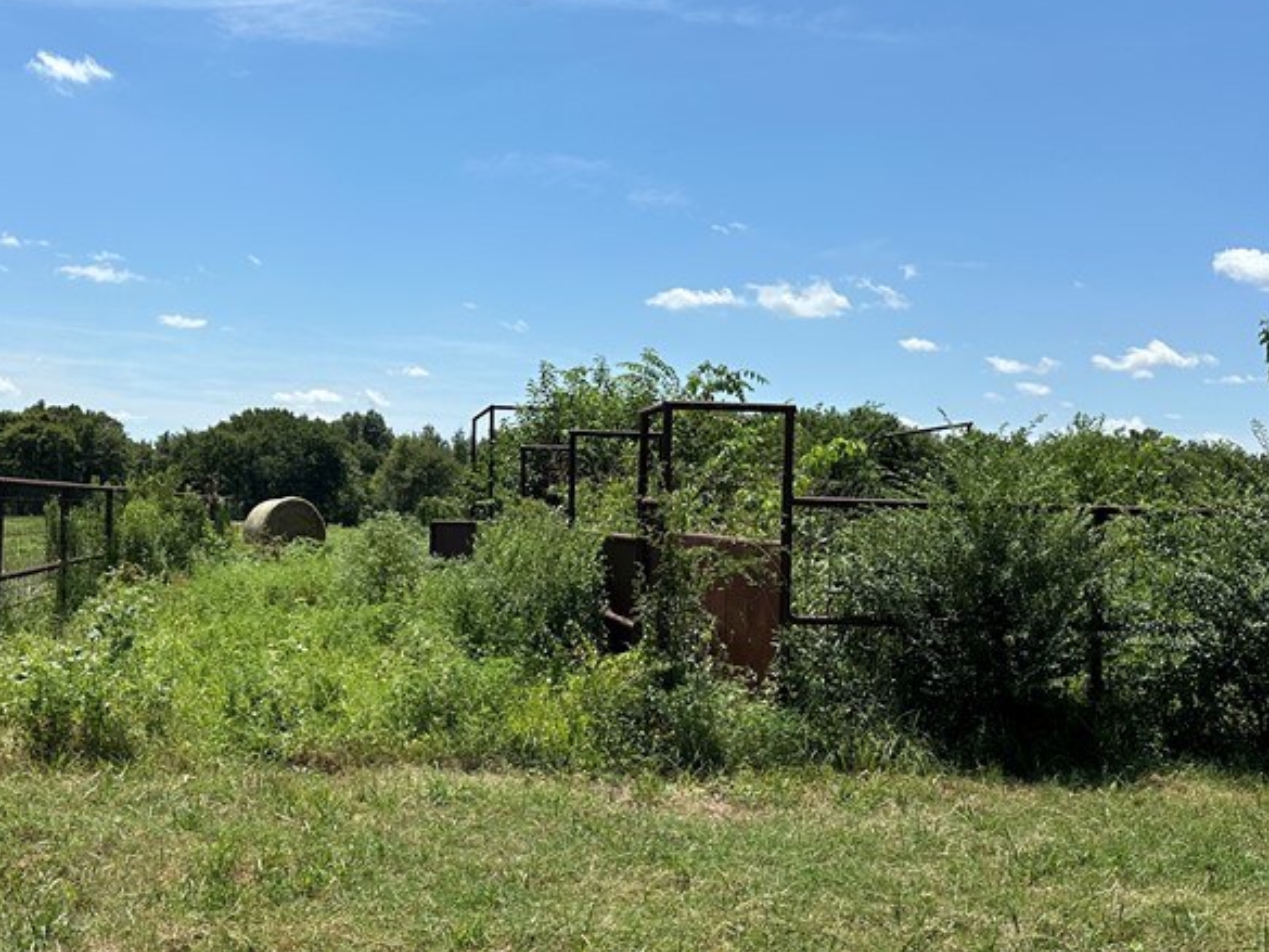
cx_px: 512
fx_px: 1540
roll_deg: -1.3
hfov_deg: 44.6
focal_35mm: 42
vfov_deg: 34.4
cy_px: 497
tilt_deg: -0.3
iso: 80
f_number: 1.78
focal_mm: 6.86
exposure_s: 1/6623
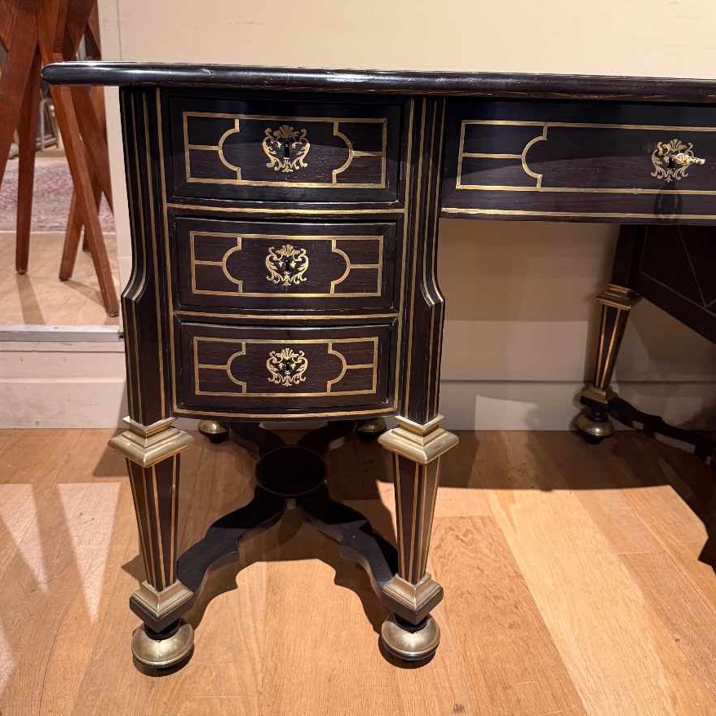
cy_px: 298
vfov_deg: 55.3
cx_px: 359
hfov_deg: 55.6
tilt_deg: -17.7
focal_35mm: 29
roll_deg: -2.1
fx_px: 679
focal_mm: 6.76
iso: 400
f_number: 1.78
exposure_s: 1/50
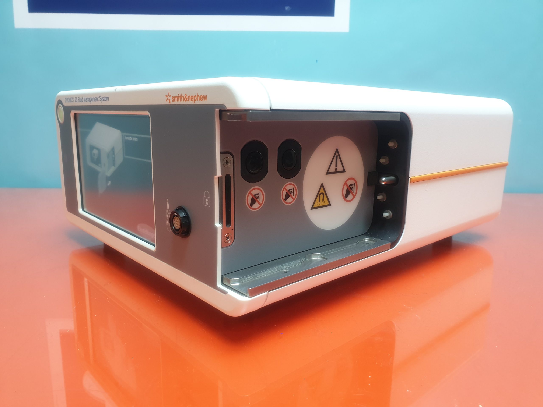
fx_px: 408
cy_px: 204
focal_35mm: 26
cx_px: 272
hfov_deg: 67.3
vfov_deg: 53.1
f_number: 2.4
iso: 200
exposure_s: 1/50
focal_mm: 4.3
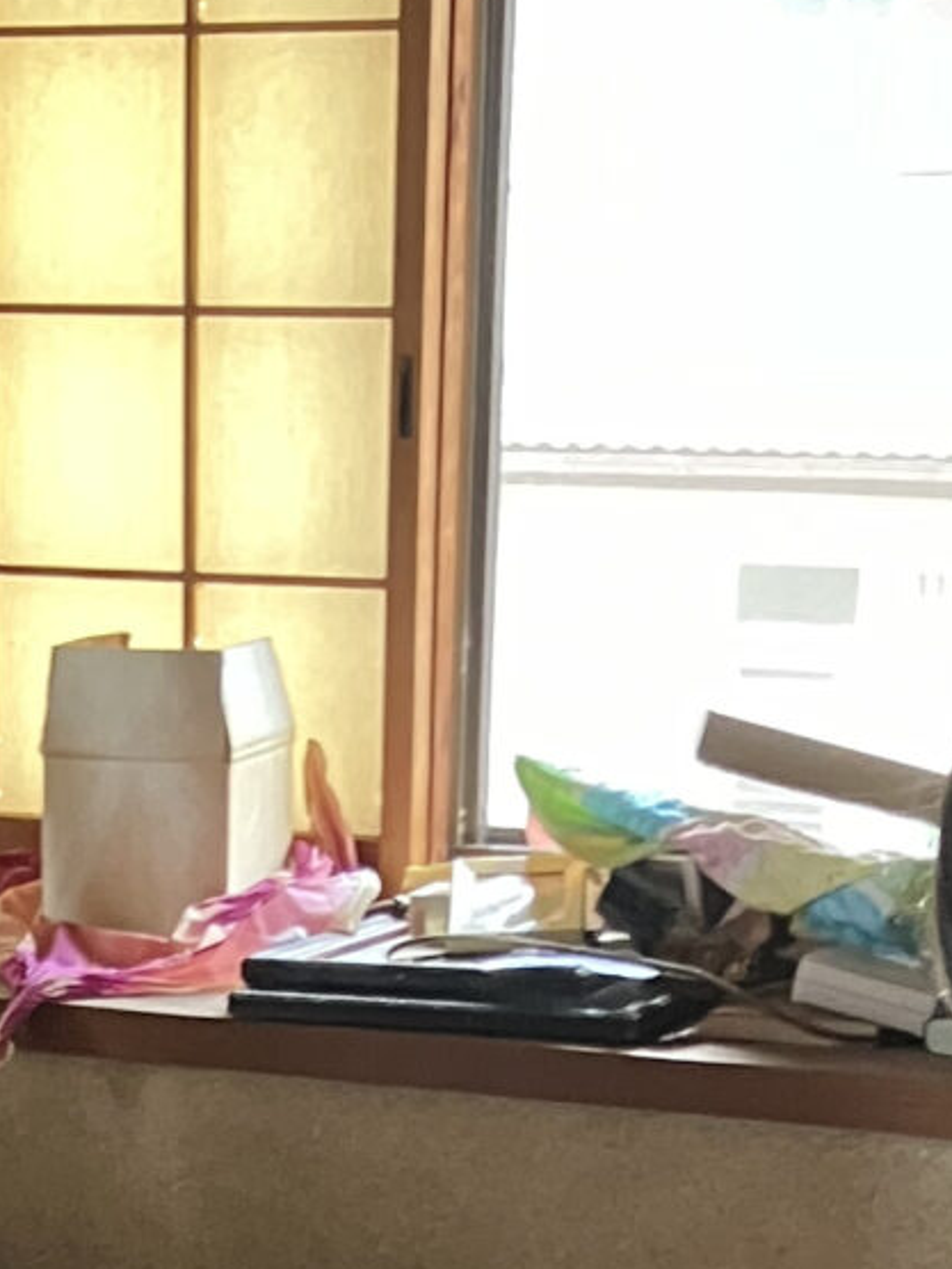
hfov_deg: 11.4
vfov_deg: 12.8
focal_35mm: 129
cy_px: 2759
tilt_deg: -27.8
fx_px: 4730
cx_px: 105
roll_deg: +2.0
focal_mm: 3.99
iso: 125
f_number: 1.8
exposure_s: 1/60
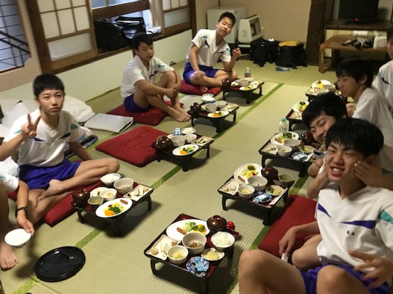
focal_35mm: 34
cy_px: 153
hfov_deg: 54.0
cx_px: 191
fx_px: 386
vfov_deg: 41.8
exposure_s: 1/9
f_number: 1.8
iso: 100
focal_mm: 3.99
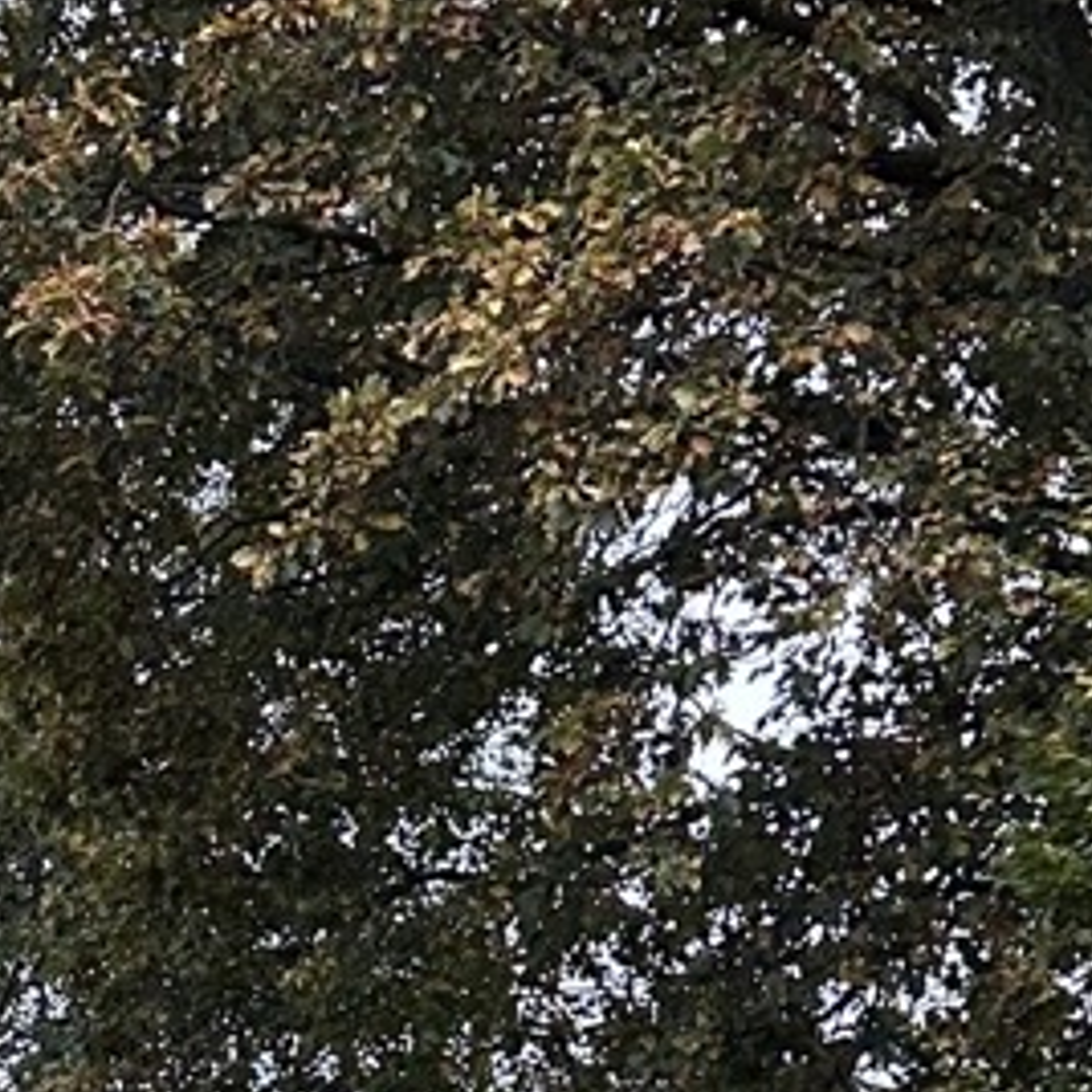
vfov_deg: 14.9
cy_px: 1475
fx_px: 3962
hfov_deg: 15.4
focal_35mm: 111
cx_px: -20
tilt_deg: +1.8
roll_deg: +0.7
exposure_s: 1/60
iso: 640
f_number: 1.78
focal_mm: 6.86
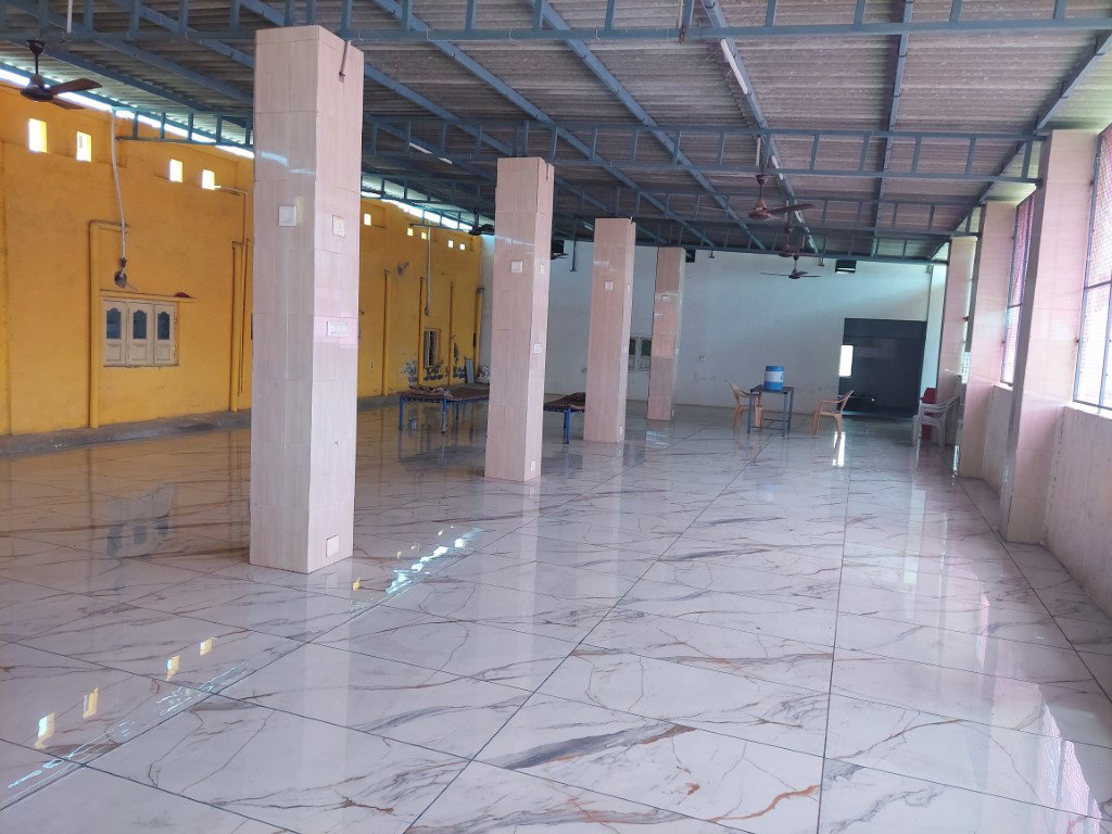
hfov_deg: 71.6
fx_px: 771
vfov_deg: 56.8
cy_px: 417
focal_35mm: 24
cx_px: 556
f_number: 1.8
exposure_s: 1/100
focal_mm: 5.23
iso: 50
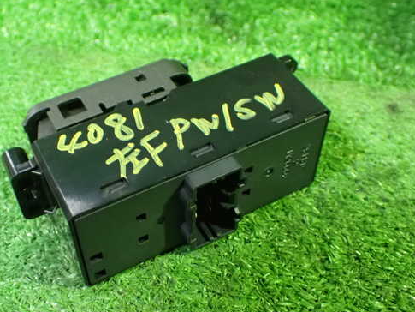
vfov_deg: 30.9
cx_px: 174
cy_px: 168
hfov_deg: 40.3
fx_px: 564
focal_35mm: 47
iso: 1600
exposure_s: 1/40
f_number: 2.7
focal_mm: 6.83
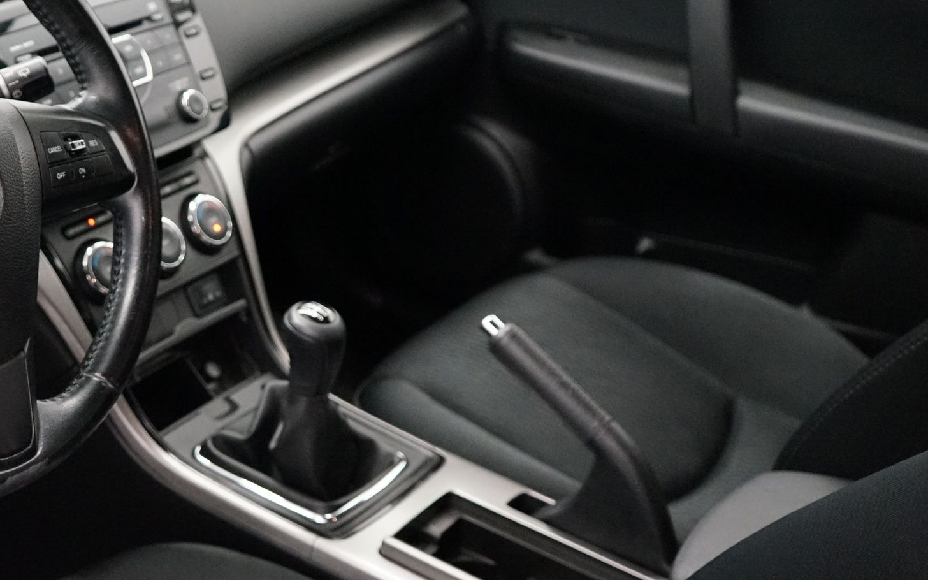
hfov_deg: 34.9
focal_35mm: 56
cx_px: 156
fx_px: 1416
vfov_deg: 23.1
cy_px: 327
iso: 6400
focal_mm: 32
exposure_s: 1/125
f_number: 4
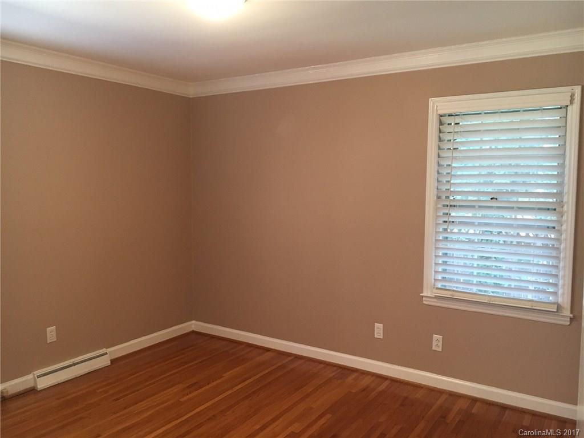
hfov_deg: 61.7
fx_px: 489
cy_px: 219
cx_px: 292
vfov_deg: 48.2
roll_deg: +0.1
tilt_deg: -4.8
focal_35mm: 29
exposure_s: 1/24
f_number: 2.2
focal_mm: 4.15
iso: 200
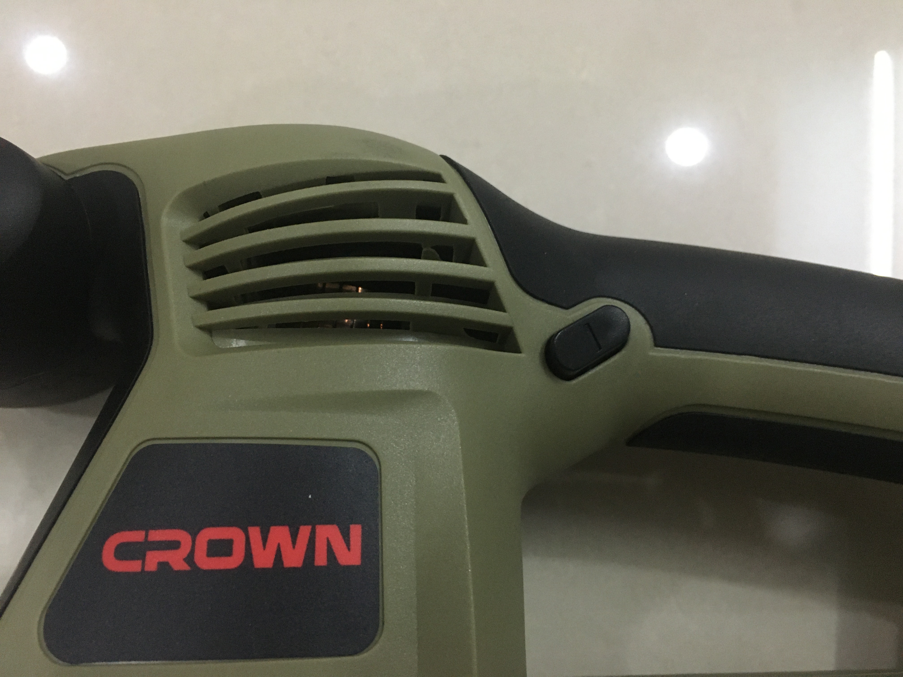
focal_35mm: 29
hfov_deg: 61.7
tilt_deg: -76.7
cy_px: 338
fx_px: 756
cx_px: 452
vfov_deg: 48.2
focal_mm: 4.15
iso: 200
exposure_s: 1/25
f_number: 2.2
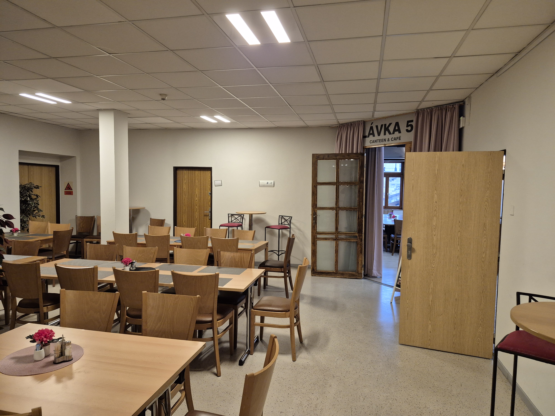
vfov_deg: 58.9
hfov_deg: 73.9
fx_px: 369
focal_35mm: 23
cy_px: 208
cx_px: 278
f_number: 1.8
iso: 400
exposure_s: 1/100
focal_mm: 5.4
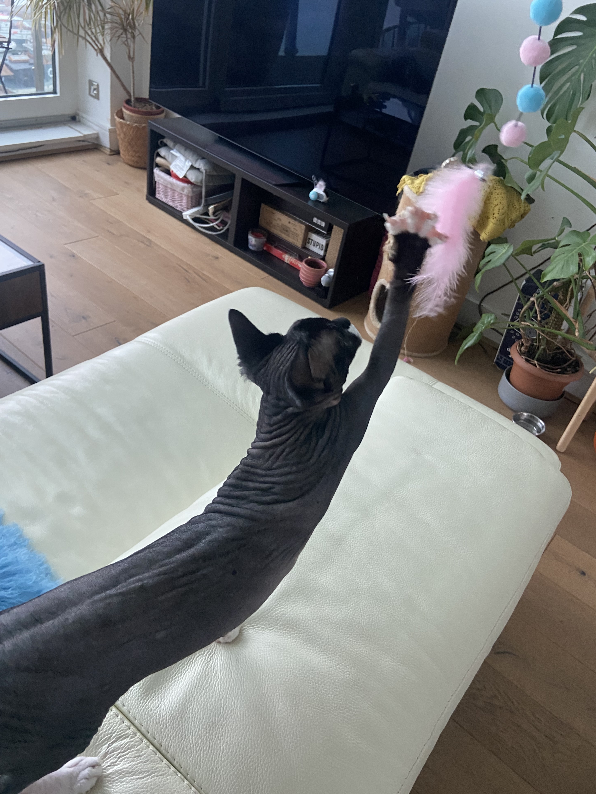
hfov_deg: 51.3
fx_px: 620
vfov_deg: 65.3
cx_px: 288
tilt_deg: -36.7
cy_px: 390
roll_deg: -10.4
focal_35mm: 27
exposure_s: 1/60
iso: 320
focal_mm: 4.25
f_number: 1.8
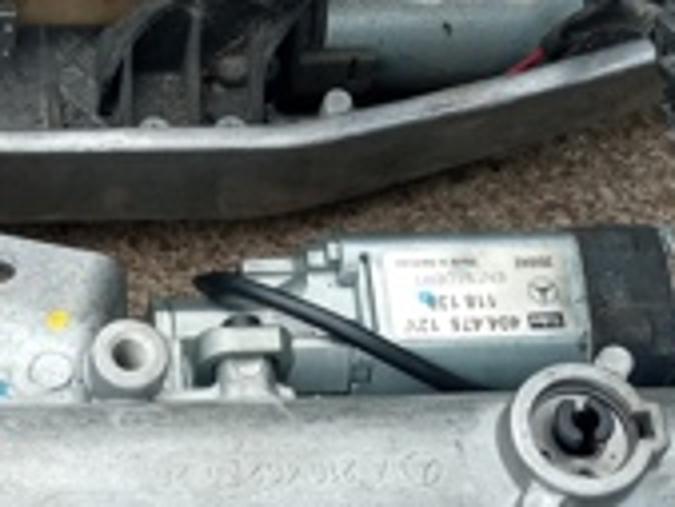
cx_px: 88
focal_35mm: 102
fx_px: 1990
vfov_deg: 14.3
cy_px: 511
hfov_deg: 19.0
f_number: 2.2
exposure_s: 1/157
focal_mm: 3.79
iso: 116
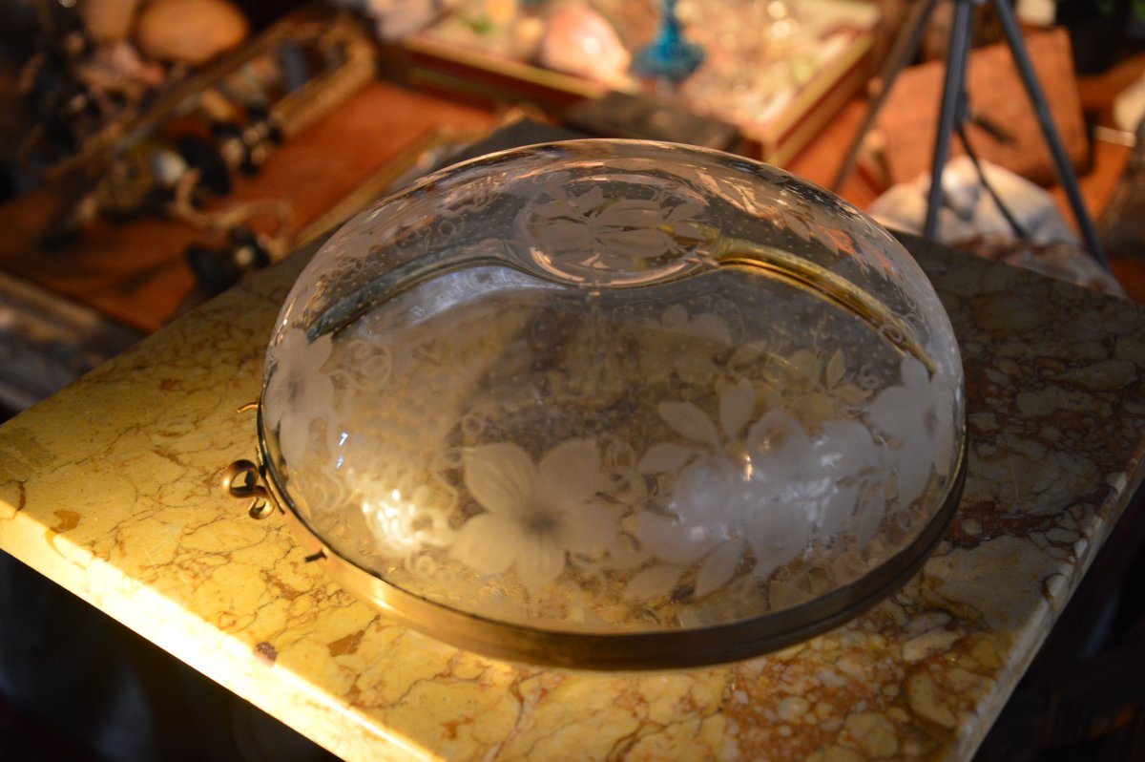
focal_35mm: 48
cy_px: 381
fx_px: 1525
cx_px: 572
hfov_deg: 41.1
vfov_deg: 28.0
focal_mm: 32
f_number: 4.2
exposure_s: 1/50
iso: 800
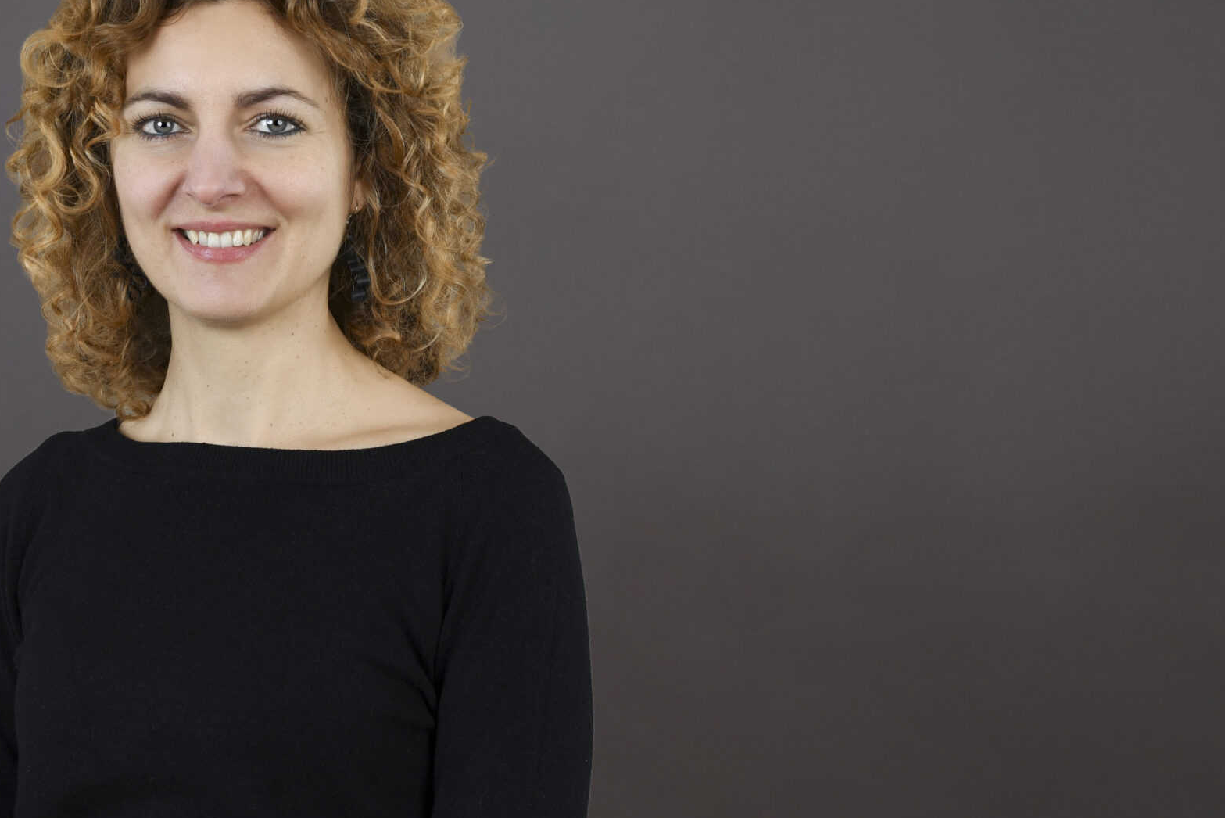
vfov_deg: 20.3
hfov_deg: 29.4
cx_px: 251
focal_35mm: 67
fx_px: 2281
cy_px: 390
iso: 100
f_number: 8
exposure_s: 1/160
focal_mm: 41
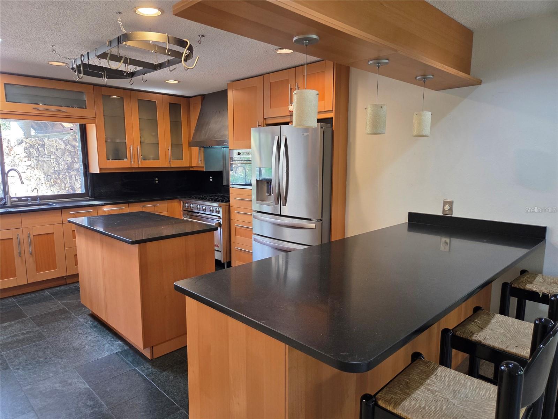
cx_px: 279
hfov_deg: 73.9
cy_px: 210
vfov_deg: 58.9
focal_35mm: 23
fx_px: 371
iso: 200
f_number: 1.8
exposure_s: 1/120
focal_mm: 5.4
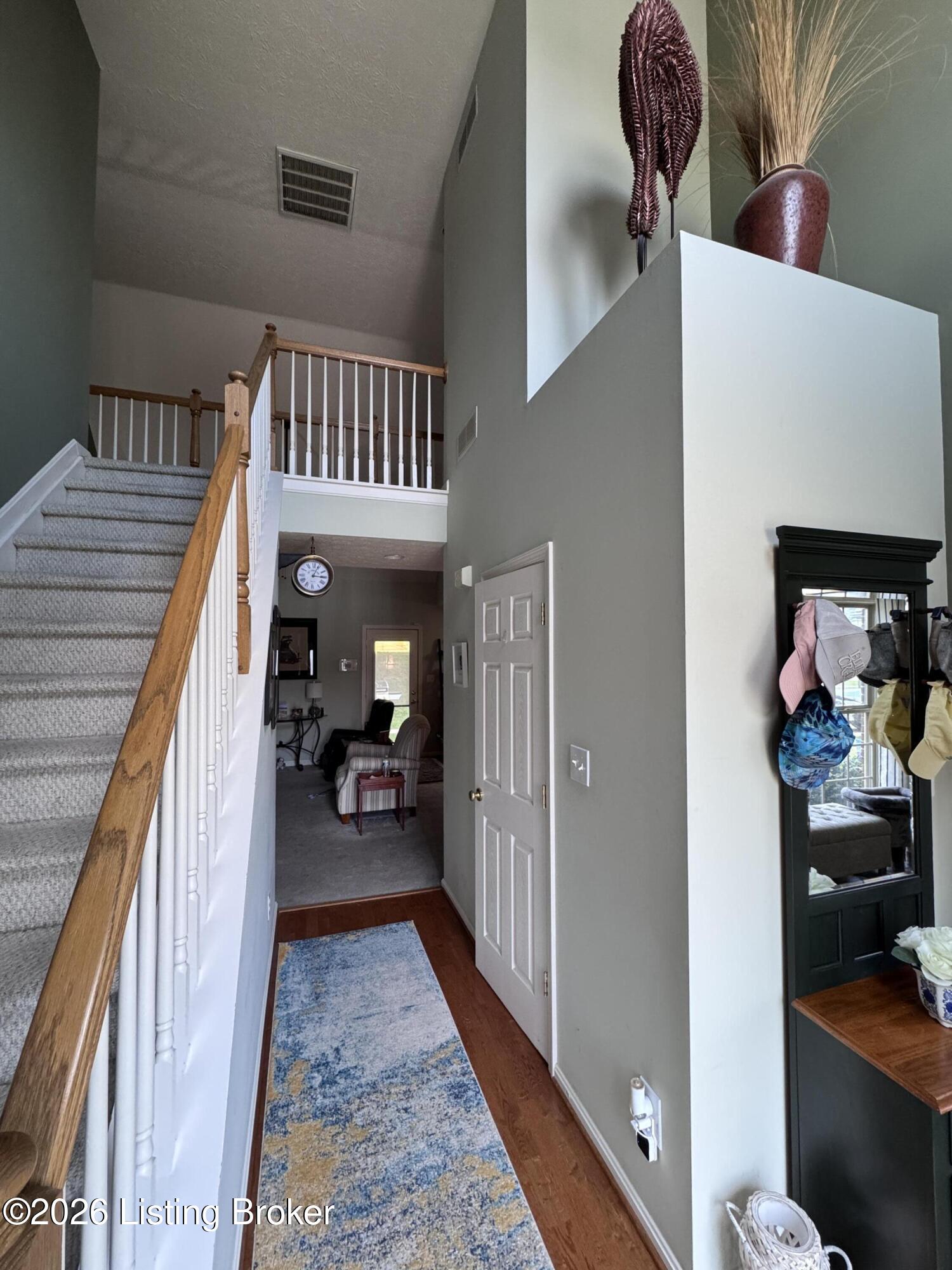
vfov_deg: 102.1
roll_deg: +0.0
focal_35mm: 14
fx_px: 513
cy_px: 635
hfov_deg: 85.7
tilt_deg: +1.8
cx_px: 476
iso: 250
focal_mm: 2.22
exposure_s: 1/120
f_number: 2.2
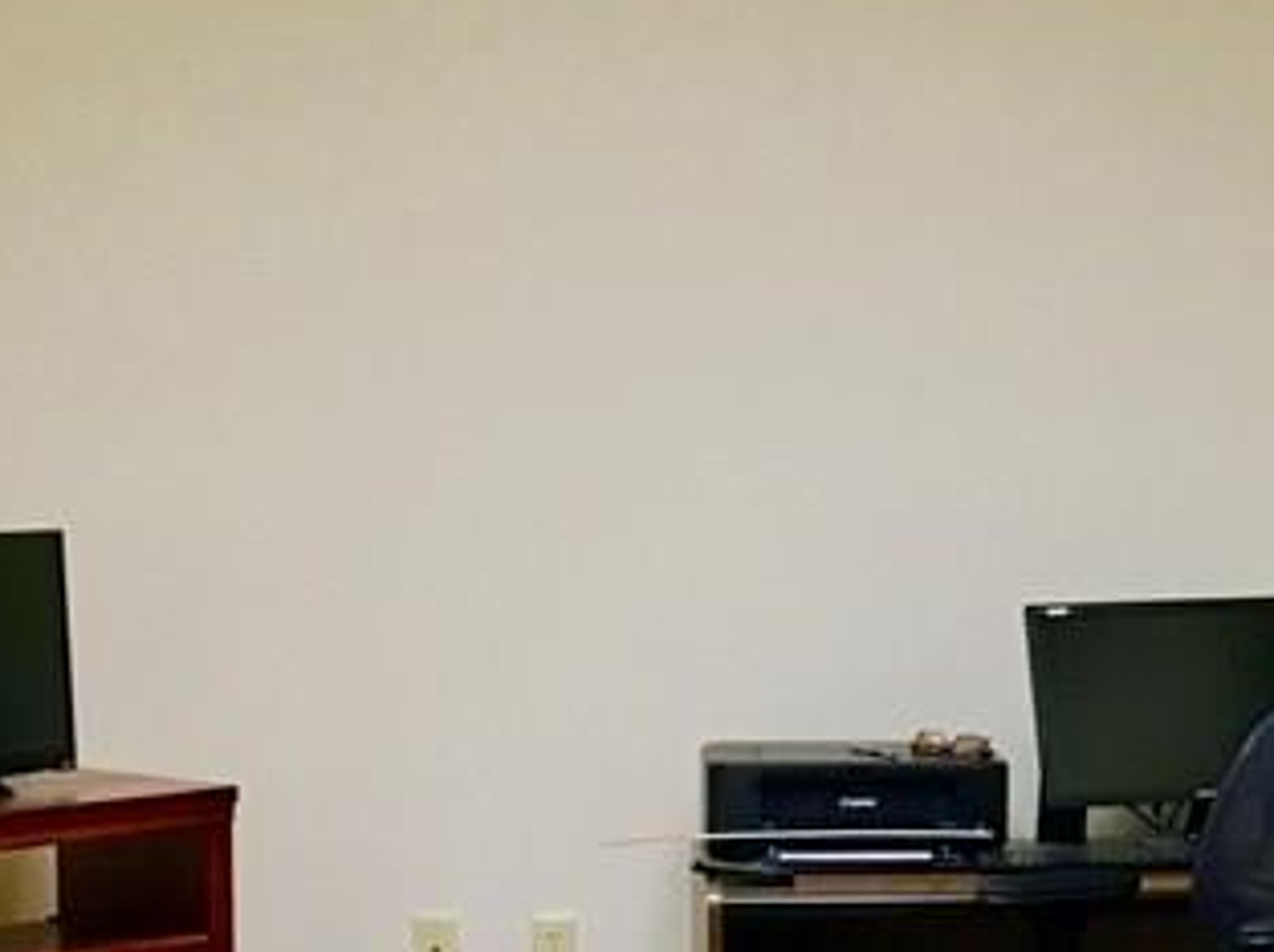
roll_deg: -0.1
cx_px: 1152
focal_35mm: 95
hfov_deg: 20.3
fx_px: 3492
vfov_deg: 15.4
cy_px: 736
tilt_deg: -5.6
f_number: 2.2
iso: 125
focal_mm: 4.15
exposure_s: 1/30
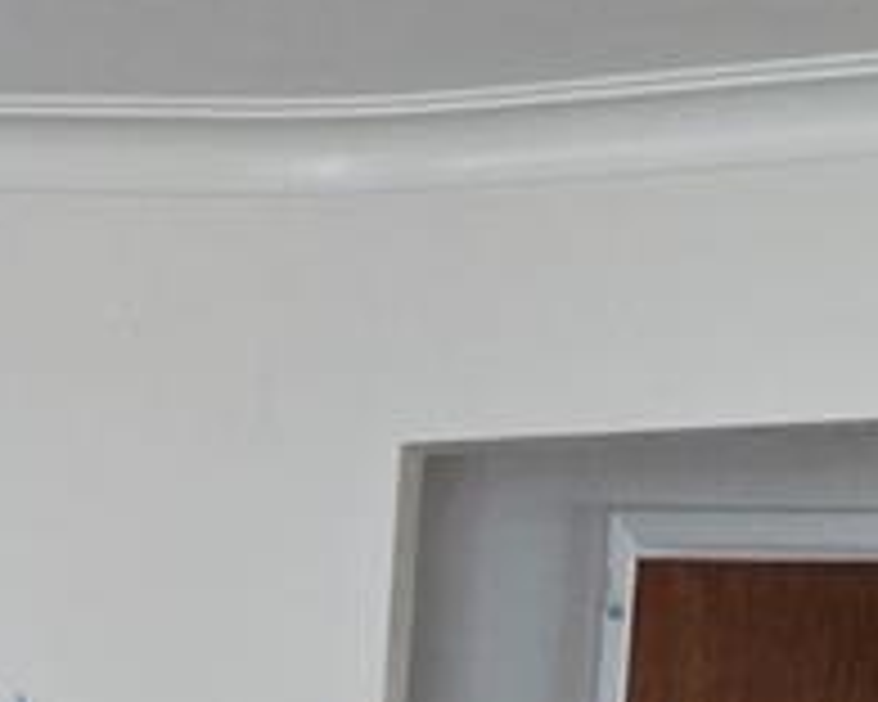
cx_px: -536
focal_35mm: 138
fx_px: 3586
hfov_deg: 13.0
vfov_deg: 9.9
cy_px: 1670
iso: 1600
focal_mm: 6.3
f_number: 1.7
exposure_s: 1/120
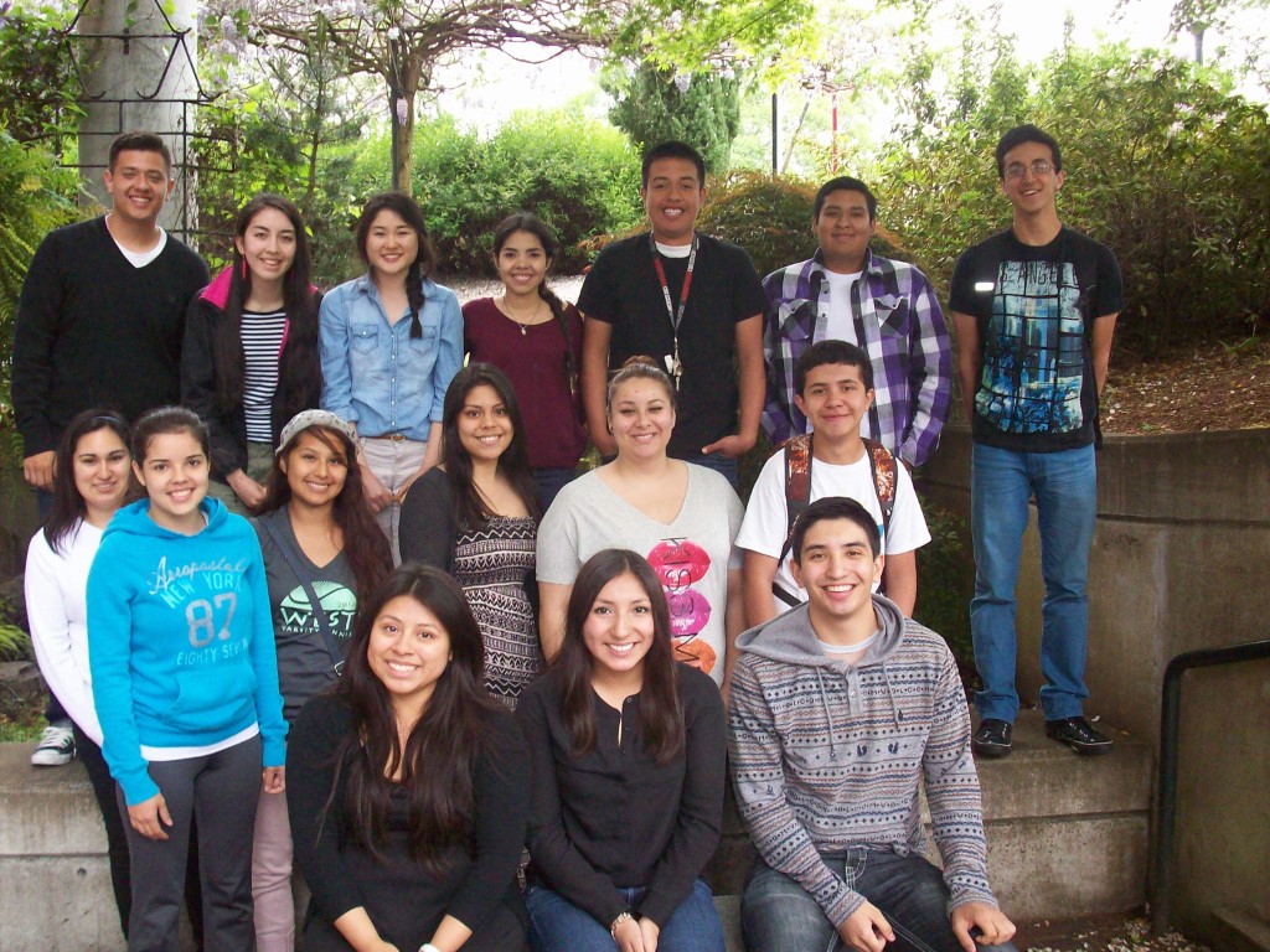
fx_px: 1357
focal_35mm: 37
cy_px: 476
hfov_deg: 50.1
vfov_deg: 38.7
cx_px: 635
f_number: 2.8
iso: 200
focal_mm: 6.2
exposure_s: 1/101
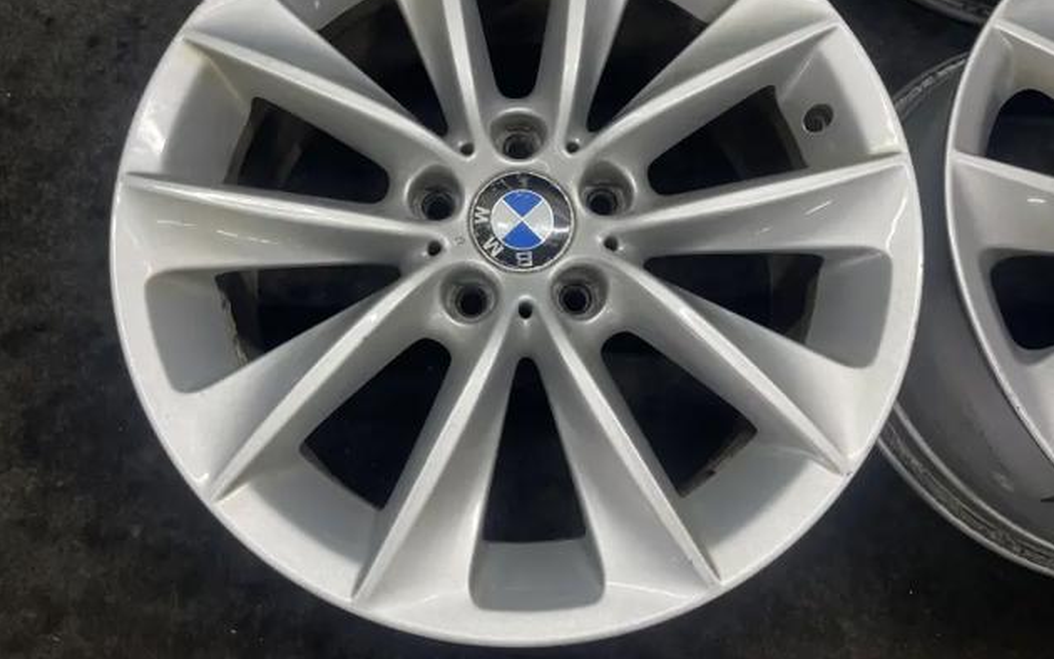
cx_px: 532
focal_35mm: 28
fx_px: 804
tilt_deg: -76.1
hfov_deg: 66.5
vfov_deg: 44.3
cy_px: 259
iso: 100
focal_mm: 4.2
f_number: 1.6
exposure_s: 1/100
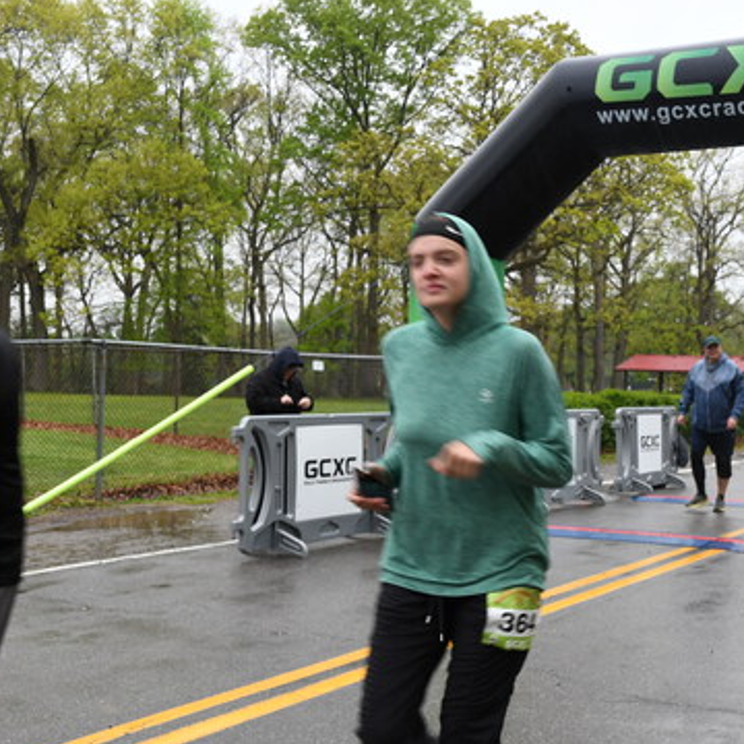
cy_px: 372
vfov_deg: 32.8
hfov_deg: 32.6
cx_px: 463
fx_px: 1264
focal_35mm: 52
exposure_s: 1/100
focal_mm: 20
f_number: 5
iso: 250
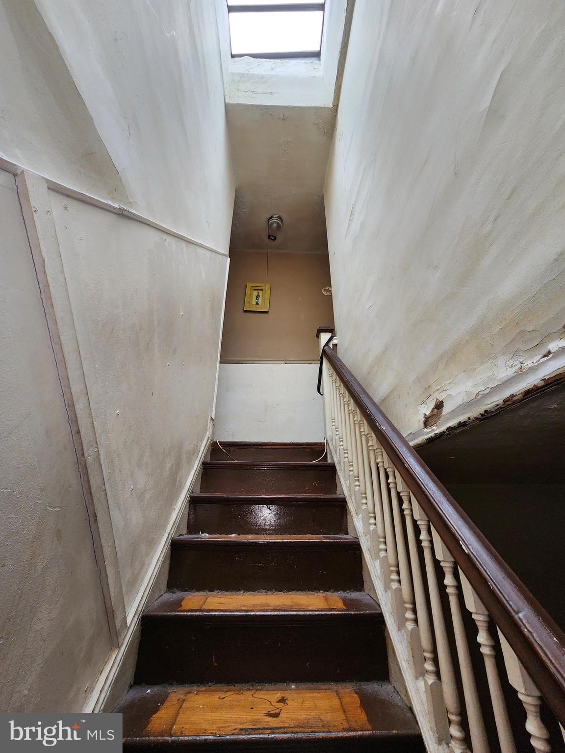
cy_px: 376
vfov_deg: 106.2
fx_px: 283
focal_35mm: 13
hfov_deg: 89.9
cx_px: 282
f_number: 2.2
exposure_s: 1/60
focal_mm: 2.2
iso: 160
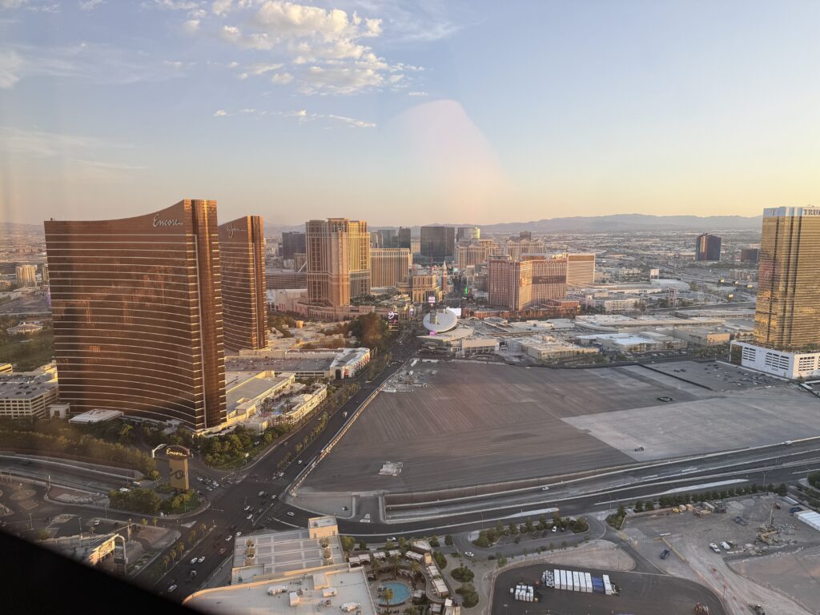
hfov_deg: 71.6
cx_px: 410
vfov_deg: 56.8
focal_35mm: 24
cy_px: 308
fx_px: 569
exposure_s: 1/121
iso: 64
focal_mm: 6.76
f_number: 1.78
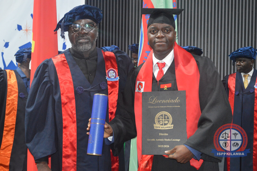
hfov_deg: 35.1
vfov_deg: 23.7
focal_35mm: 57
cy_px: 86
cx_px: 128
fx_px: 407
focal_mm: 38
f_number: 5
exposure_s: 1/60
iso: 3200
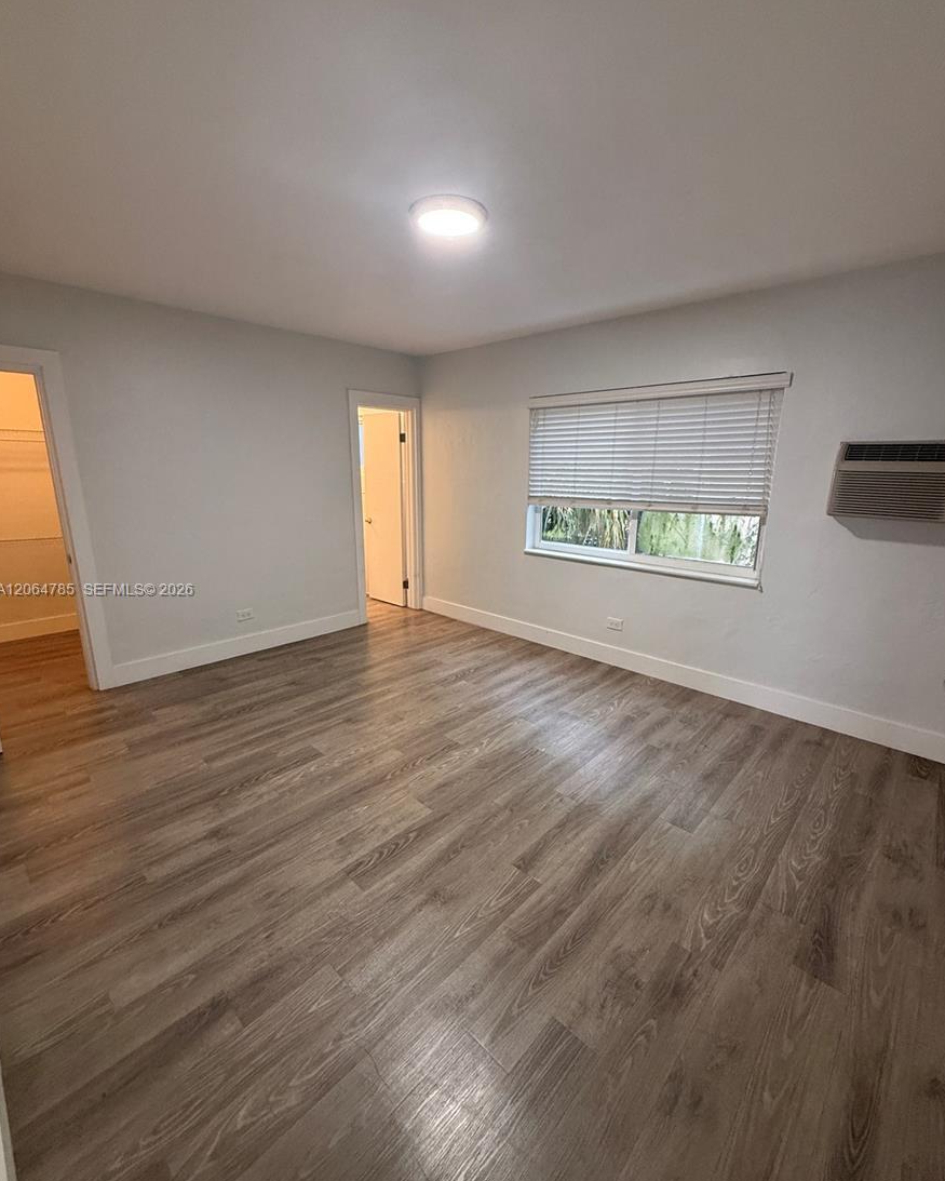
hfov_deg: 84.1
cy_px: 591
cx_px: 480
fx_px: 524
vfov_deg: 96.8
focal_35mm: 15
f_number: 2.2
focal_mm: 2.22
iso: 250
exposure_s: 1/60
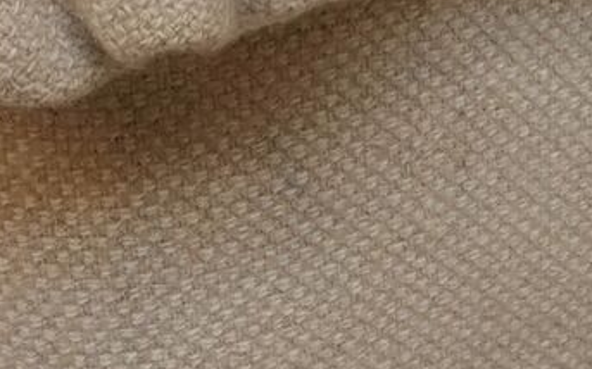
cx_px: 497
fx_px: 2693
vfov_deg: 7.6
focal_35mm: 167
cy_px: -336
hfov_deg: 12.5
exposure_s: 1/100
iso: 160
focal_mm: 5.58
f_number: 1.8
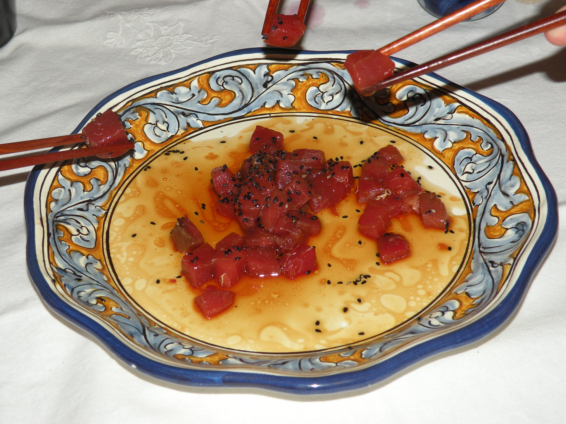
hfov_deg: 23.3
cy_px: 212
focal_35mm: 84
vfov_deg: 17.6
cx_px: 283
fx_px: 1373
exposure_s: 1/60
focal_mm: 14.9
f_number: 4
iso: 64
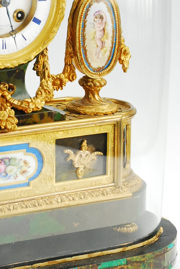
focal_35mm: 160
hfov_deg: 8.5
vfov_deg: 12.8
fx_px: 1196
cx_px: -19
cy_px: 70
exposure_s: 1/640
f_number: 13
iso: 1250
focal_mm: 40
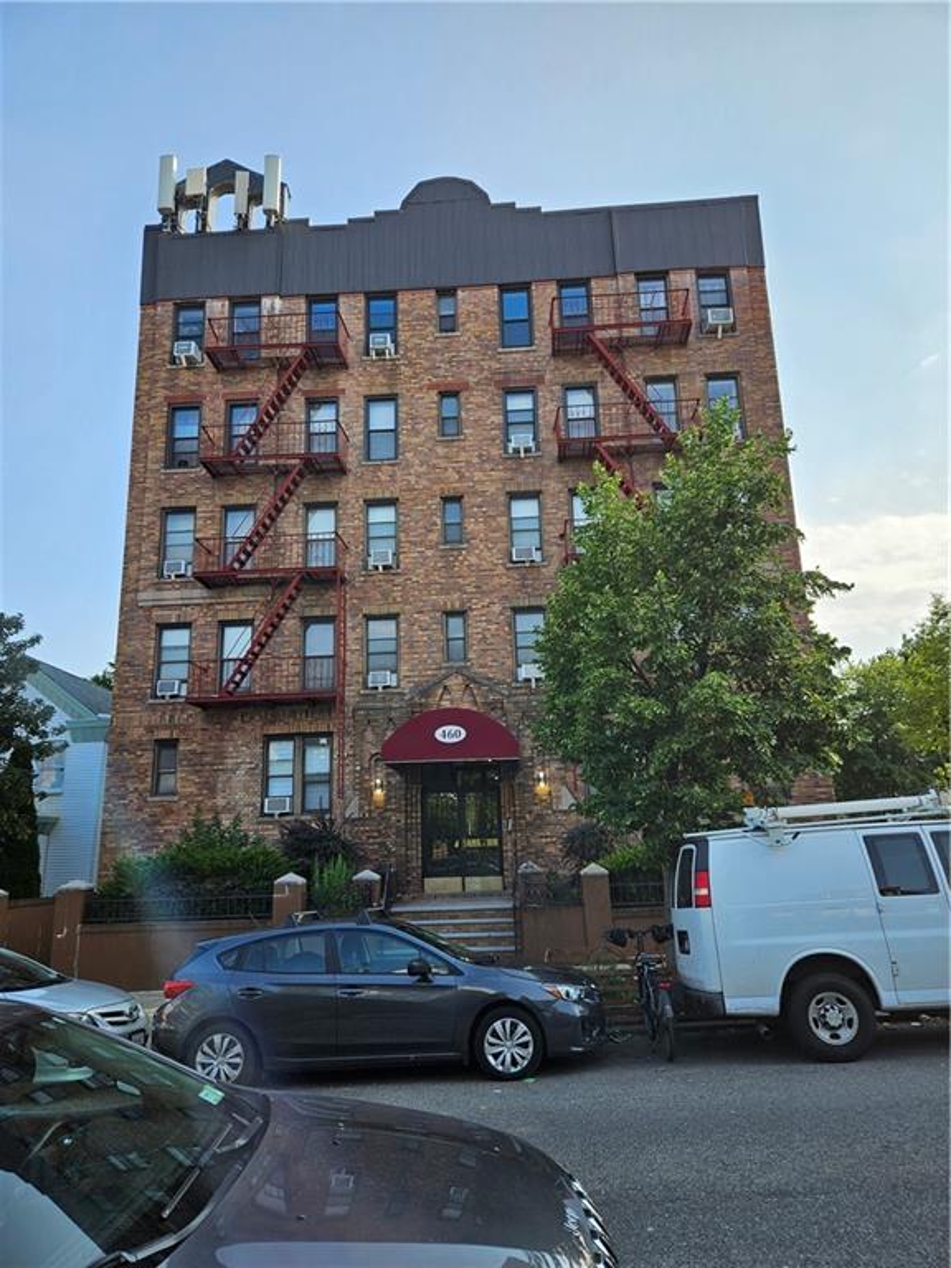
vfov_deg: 73.9
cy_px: 634
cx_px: 476
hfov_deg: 58.9
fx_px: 843
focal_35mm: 23
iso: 25
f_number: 1.8
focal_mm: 5.4
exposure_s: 1/927
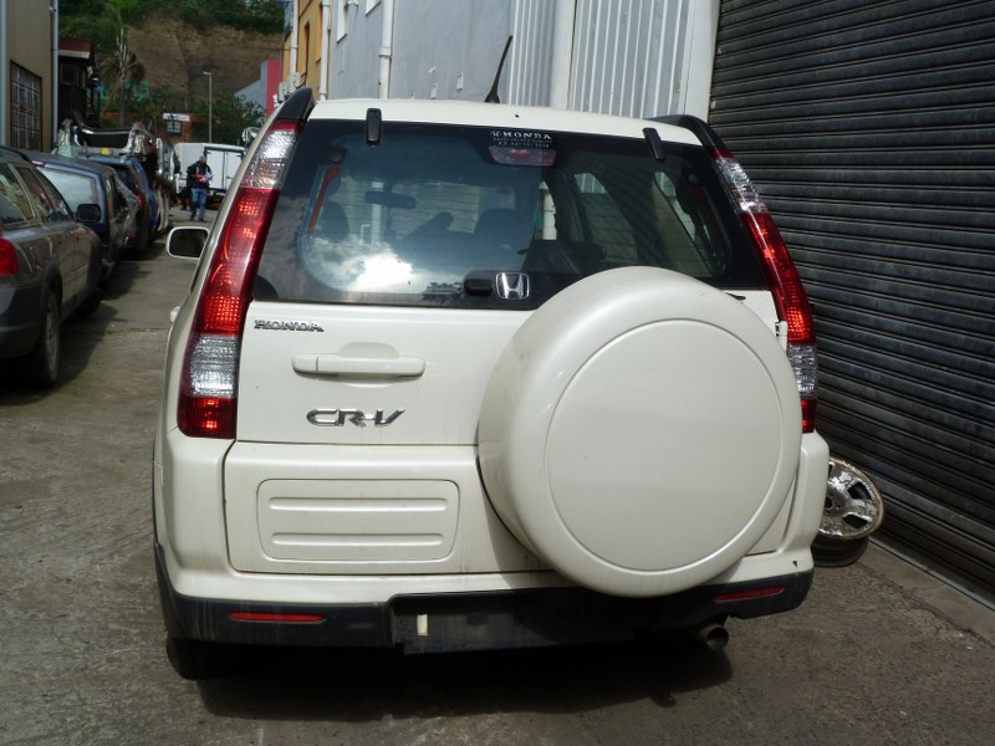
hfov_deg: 55.4
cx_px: 498
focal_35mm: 33
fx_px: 949
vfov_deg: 42.9
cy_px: 373
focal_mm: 5.9
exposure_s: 1/400
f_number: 5.6
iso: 80
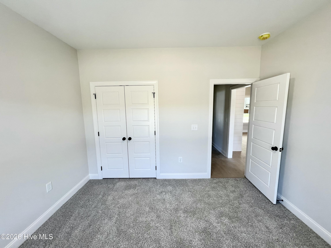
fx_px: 124
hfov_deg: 106.2
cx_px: 166
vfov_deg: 89.9
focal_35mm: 13
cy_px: 124
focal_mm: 1.57
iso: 50
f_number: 1.8
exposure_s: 1/99
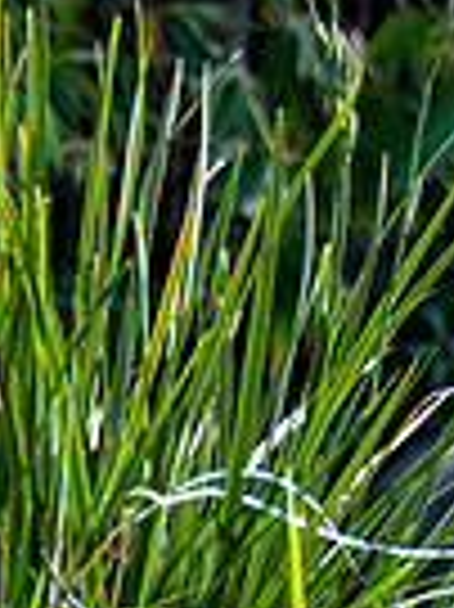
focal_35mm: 577
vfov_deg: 3.4
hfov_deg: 2.6
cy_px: -189
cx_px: 623
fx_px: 10106
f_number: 6
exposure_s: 1/1000
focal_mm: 120
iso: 450
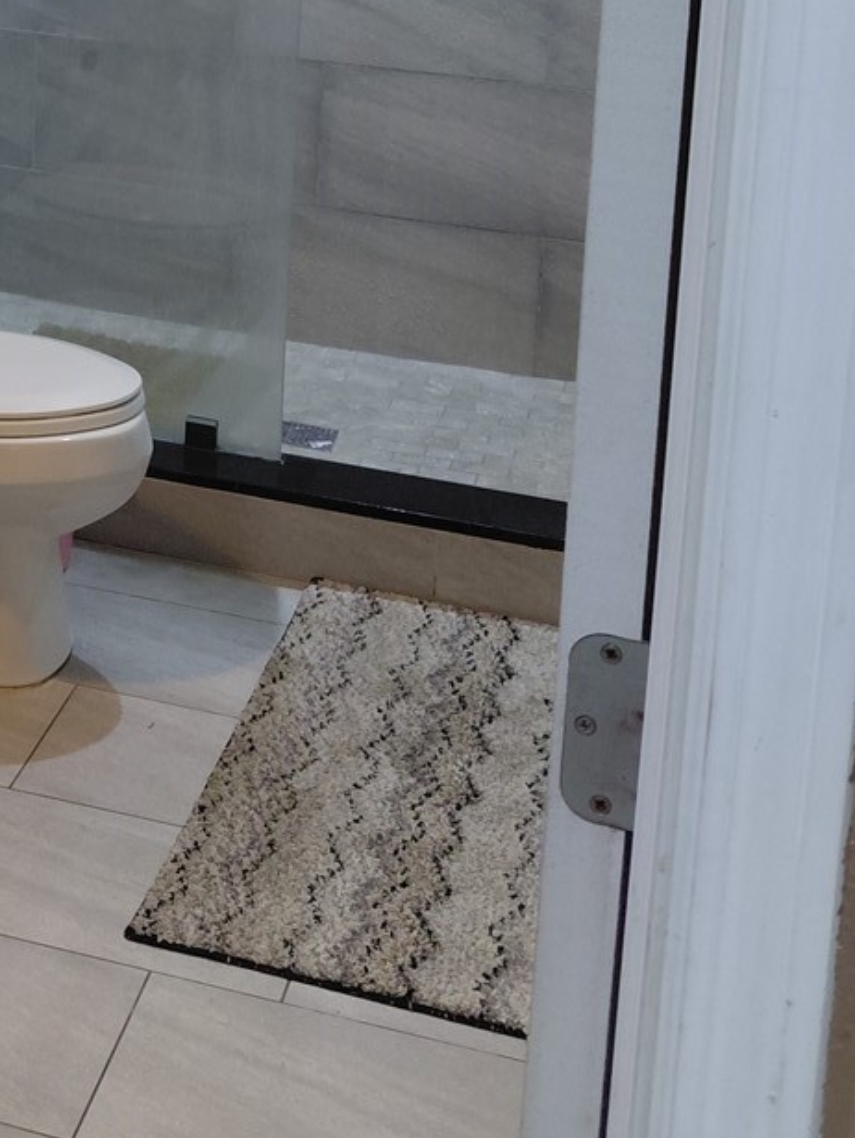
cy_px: -107
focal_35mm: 65
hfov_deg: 21.5
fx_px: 2138
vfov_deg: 27.3
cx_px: -81
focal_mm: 4.69
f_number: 1.8
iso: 250
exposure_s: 1/60
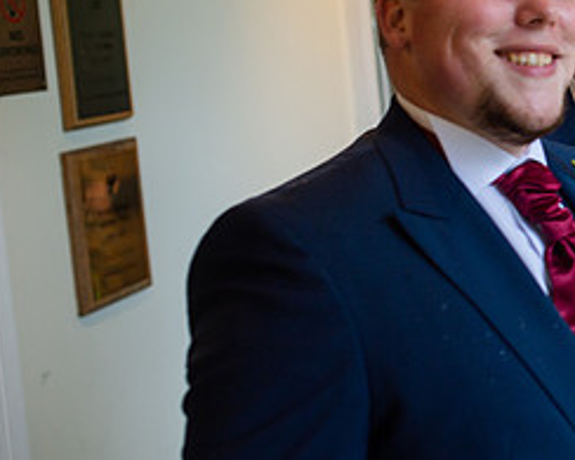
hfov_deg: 22.7
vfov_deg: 19.4
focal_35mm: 78
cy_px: 68
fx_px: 1327
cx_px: 674
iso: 125
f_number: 2.8
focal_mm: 35
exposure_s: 1/100
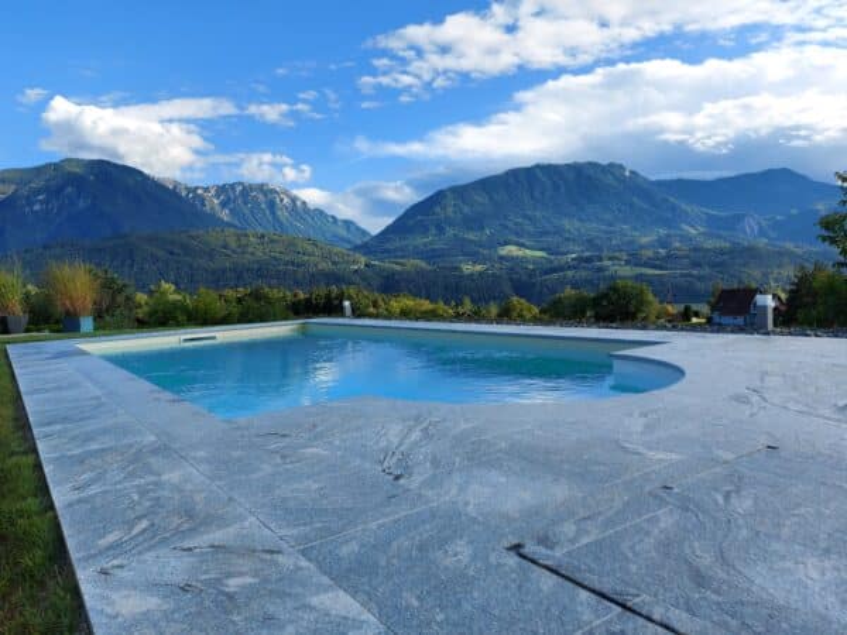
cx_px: 424
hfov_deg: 71.6
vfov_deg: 56.8
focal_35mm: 24
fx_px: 587
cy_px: 318
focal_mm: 5.23
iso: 32
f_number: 1.8
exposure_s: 1/572
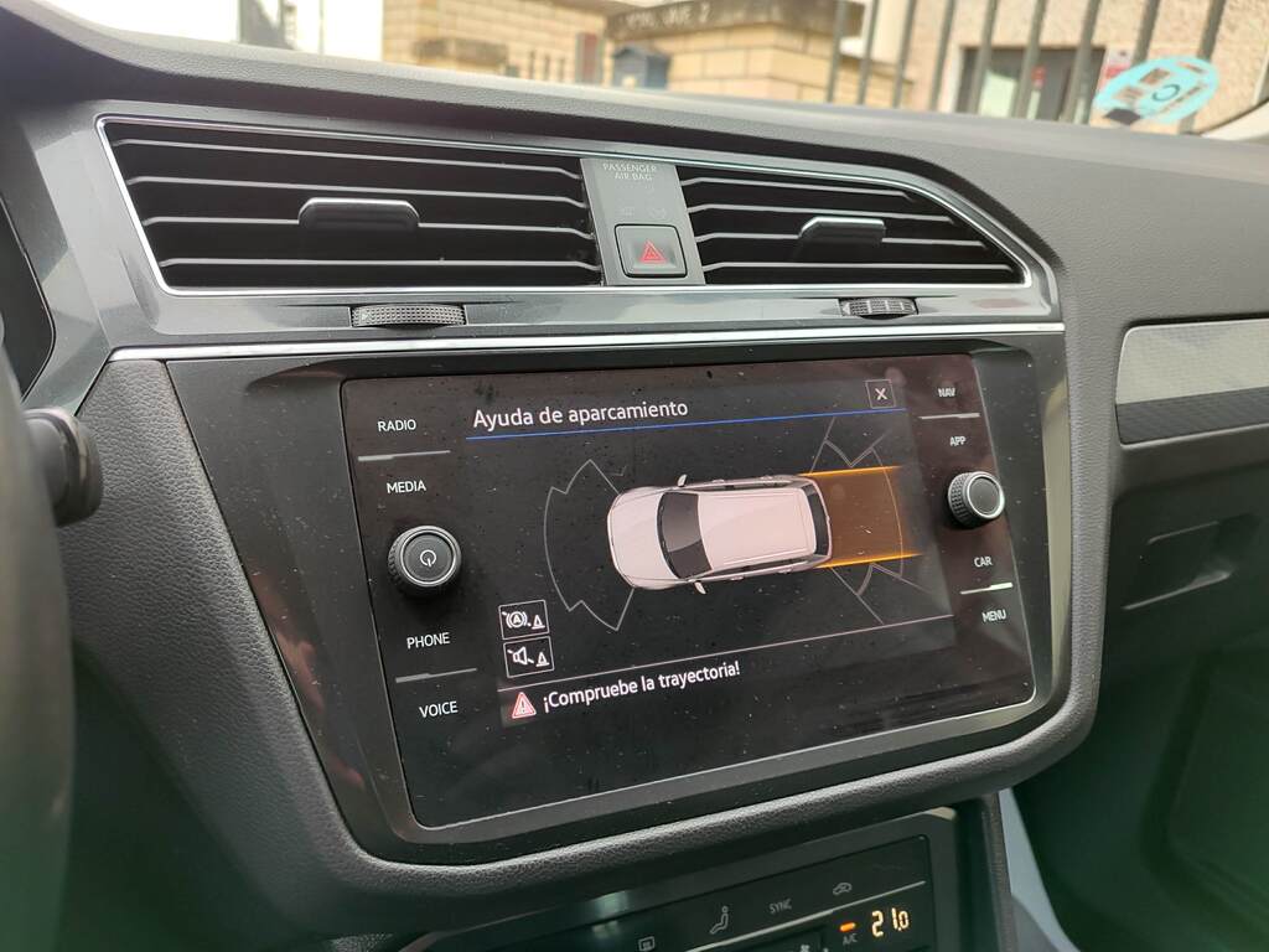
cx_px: 634
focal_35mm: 25
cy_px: 476
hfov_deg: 69.4
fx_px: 916
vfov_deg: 54.9
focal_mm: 5.95
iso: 85
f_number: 1.89
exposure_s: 1/100
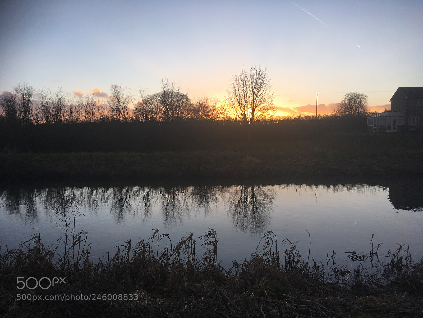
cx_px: 212
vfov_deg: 48.2
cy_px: 159
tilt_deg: -2.5
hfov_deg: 61.7
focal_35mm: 29
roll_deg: +0.6
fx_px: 354
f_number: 2.2
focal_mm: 4.15
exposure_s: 1/432
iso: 25
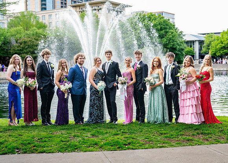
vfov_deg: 24.5
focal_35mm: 58
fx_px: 375
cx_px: 113
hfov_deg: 33.8
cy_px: 87
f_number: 2.5
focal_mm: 50
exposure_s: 1/400
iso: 400
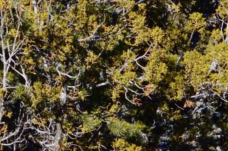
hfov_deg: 5.3
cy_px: -199
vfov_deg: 3.6
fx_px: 2348
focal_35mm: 371
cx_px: -353
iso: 100
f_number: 9
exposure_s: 1/320
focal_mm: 48
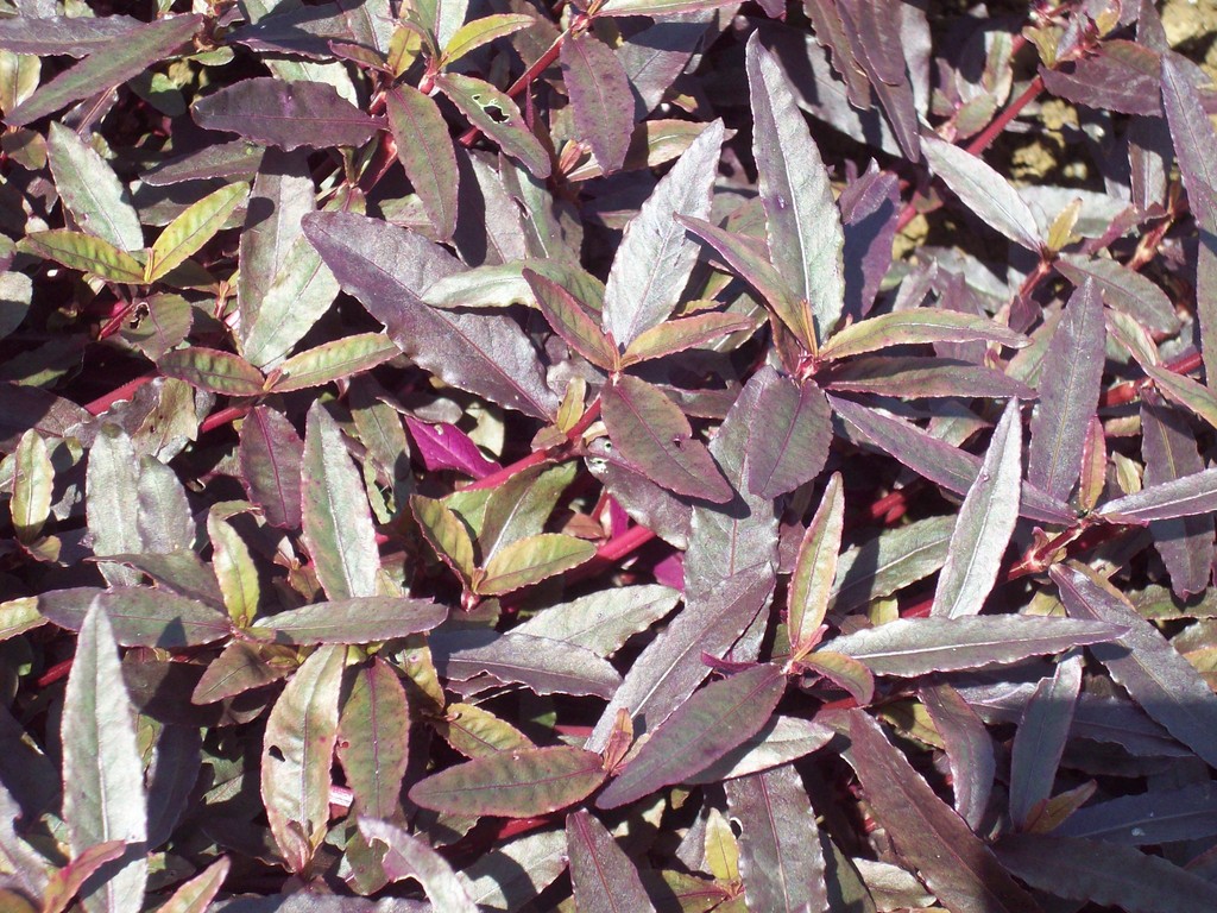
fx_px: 3234
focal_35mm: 92
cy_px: 456
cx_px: 608
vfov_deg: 16.1
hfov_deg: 21.3
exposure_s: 1/203
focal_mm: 15.3
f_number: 4.7
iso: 80
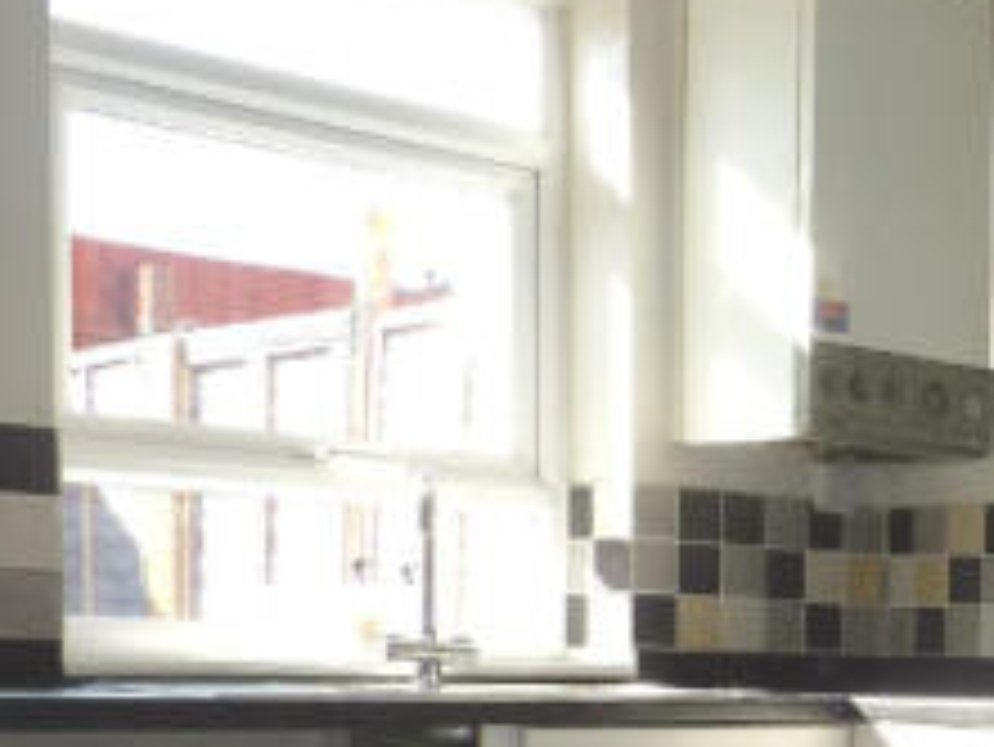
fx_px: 1896
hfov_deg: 26.5
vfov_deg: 21.2
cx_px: 1158
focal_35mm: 66
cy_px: 812
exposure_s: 1/125
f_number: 3.5
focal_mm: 4.1
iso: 100
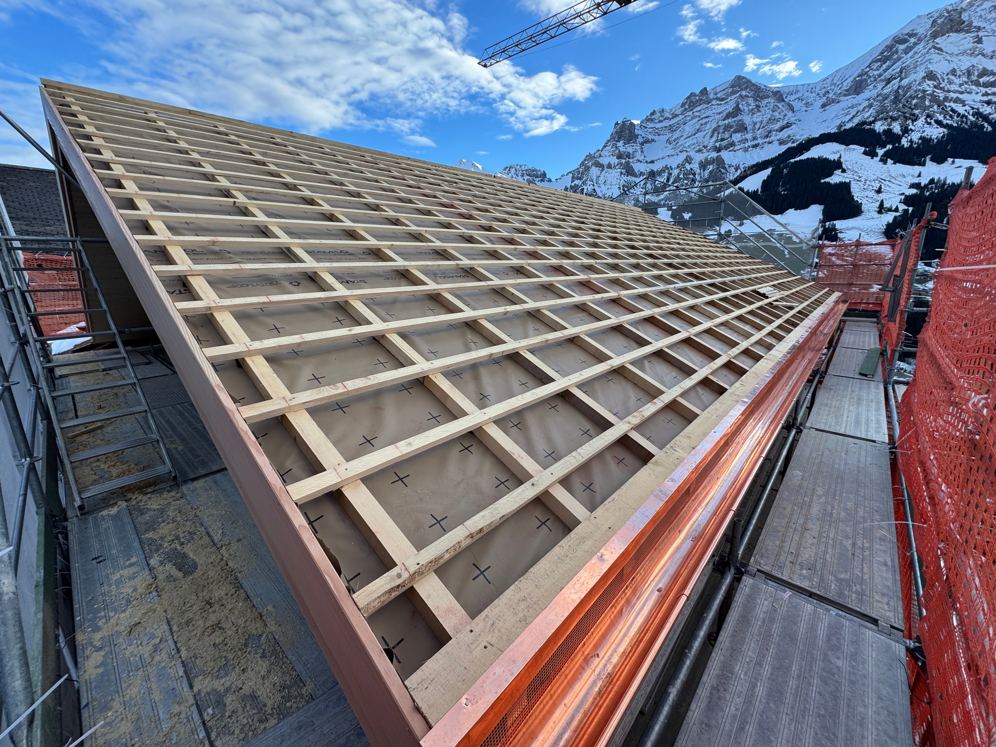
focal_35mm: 14
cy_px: 374
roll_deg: +1.4
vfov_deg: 85.7
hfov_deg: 102.1
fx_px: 403
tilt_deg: -14.0
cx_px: 498
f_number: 2.2
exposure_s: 1/479
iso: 40
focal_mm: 2.22
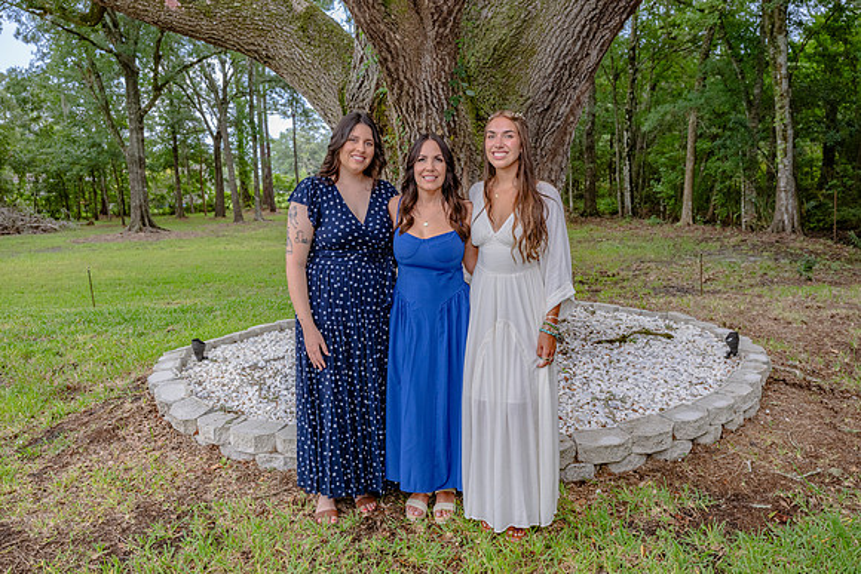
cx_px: 430
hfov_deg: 63.6
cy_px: 287
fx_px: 694
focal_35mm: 29
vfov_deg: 45.0
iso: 800
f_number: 5.6
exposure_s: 1/500
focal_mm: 29
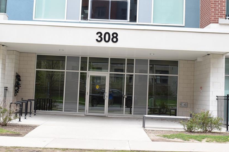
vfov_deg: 25.2
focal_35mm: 54
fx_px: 341
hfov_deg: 37.1
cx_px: 108
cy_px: 66
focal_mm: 29
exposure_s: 1/320
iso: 800
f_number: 8
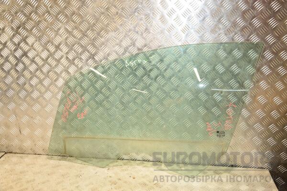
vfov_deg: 35.5
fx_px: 299
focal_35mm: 38
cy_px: 96
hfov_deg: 51.3
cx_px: 144
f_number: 5
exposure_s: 1/200
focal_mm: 25
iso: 800
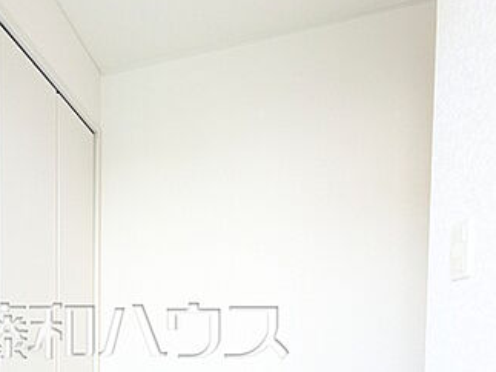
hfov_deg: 63.4
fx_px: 372
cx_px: 124
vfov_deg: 47.9
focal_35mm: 26
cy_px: 330
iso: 192
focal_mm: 1.83
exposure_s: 1/100
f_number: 2.2
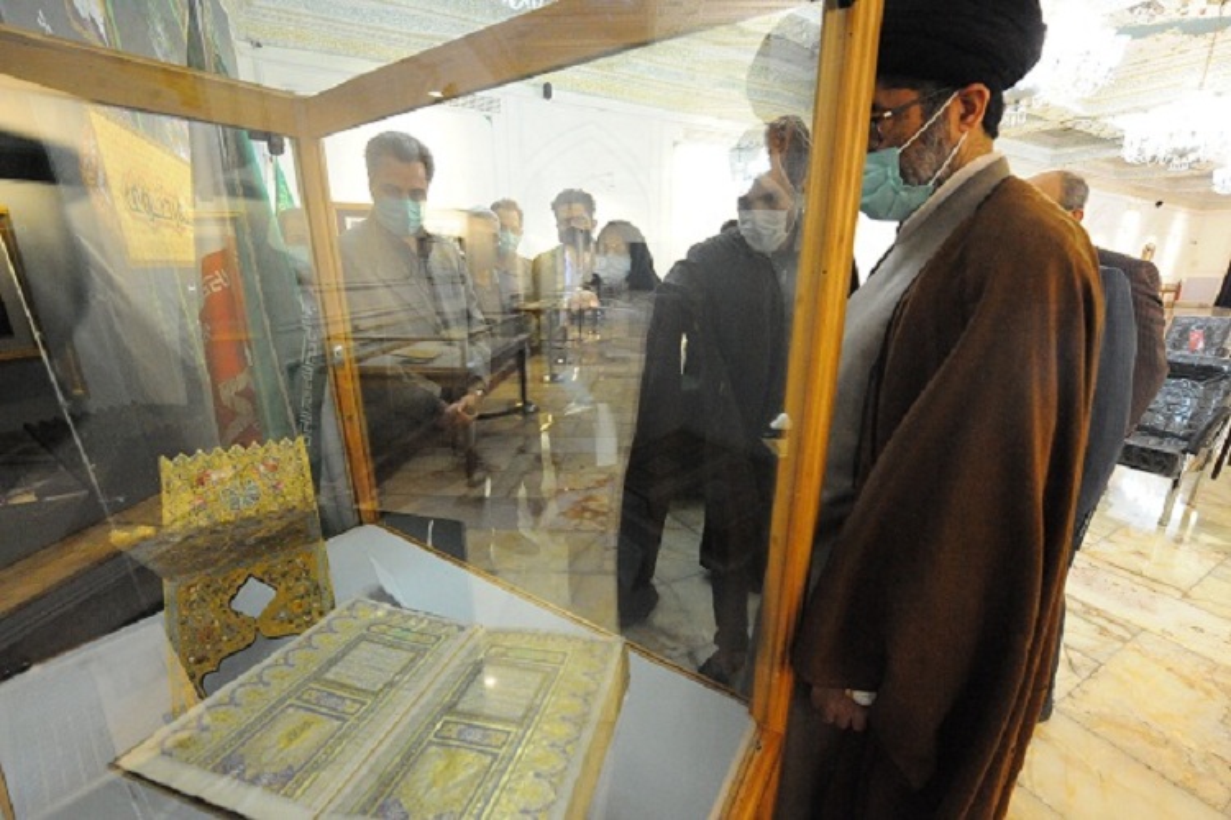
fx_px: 479
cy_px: 410
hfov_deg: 104.3
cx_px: 616
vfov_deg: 81.2
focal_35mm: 14
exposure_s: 1/50
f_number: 5.6
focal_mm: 14
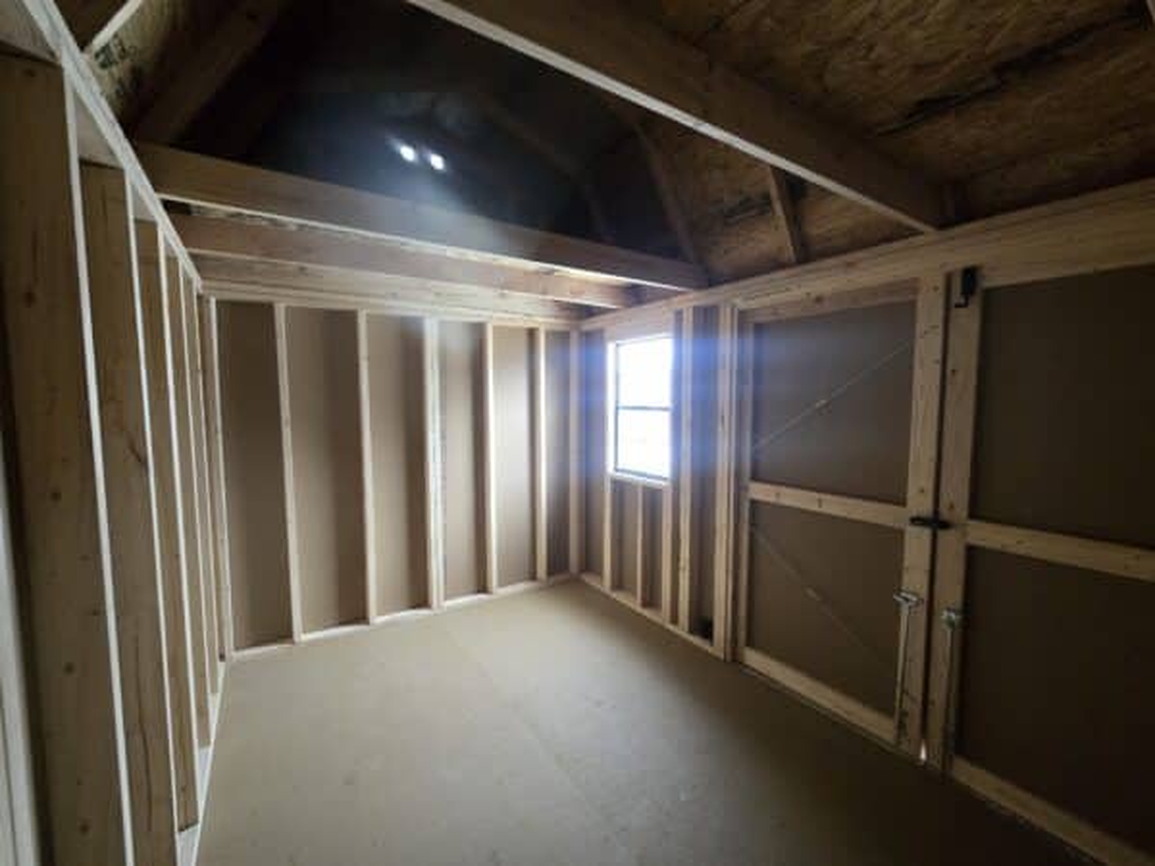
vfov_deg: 89.9
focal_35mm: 13
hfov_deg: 106.2
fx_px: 434
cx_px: 578
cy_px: 433
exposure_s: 1/60
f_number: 2.2
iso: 640
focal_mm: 2.2
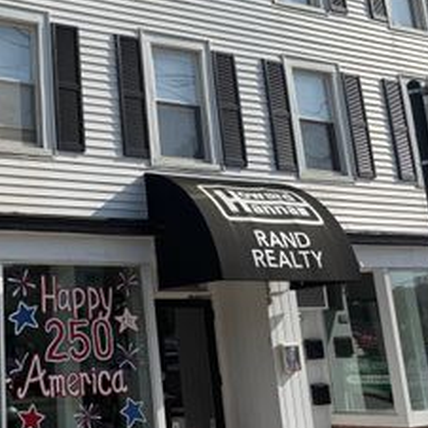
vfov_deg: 36.0
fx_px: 657
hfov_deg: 33.5
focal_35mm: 47
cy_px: 177
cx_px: 17
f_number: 1.78
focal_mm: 6.76
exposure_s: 1/5319
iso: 80
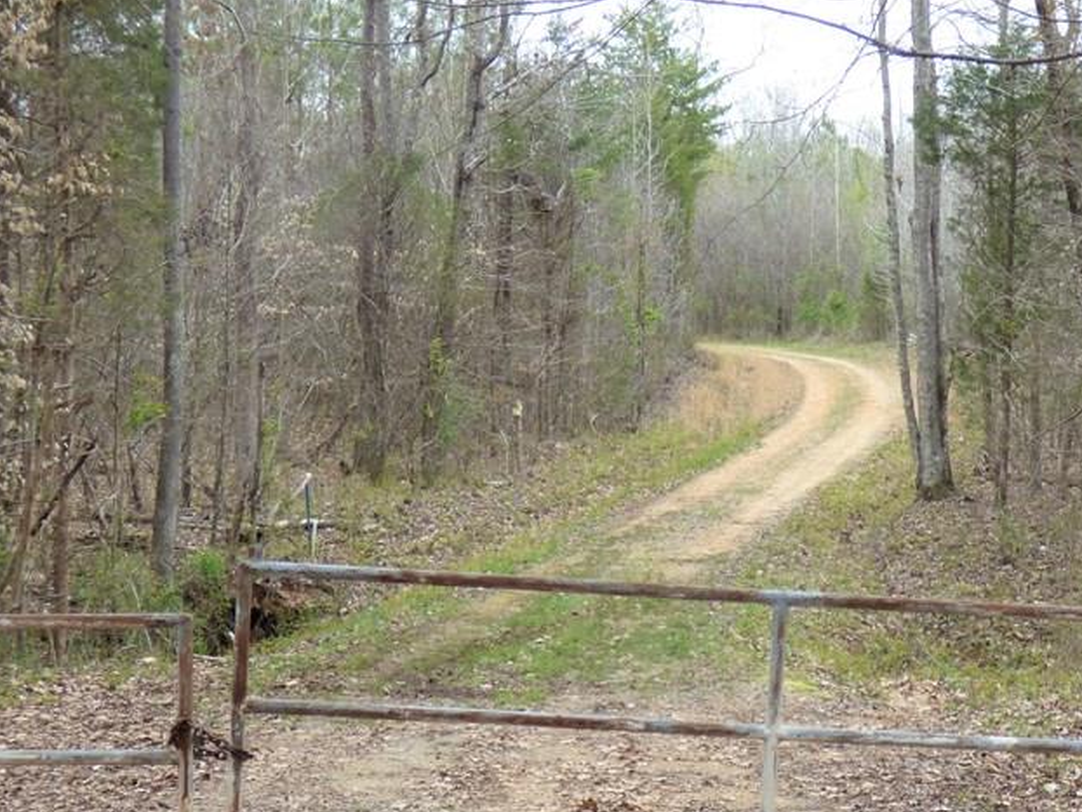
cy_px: 542
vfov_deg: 18.6
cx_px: 708
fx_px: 2470
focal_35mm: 79
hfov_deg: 24.6
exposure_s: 1/160
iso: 100
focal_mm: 8.24
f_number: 3.8
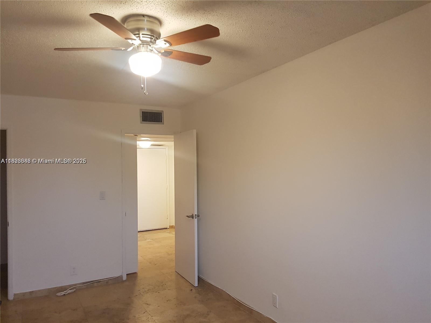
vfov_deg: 53.1
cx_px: 216
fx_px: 324
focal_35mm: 26
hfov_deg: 67.3
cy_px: 162
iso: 200
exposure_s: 1/40
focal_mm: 4.2
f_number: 1.7
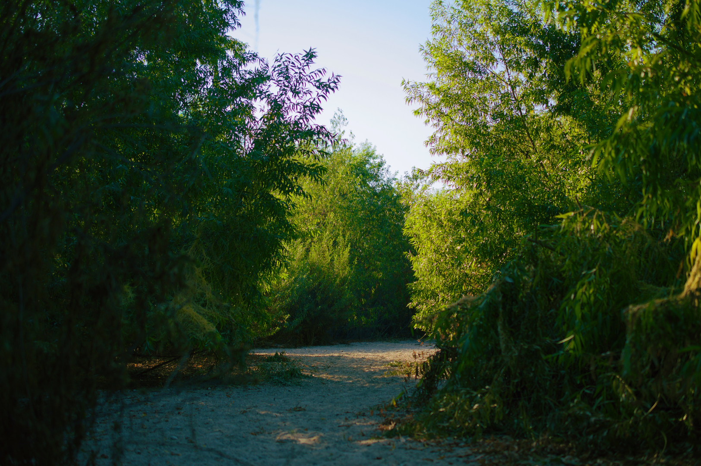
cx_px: 350
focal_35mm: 60
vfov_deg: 22.6
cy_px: 233
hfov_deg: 33.4
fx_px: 1167
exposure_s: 1/640
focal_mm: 40
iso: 100
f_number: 2.8
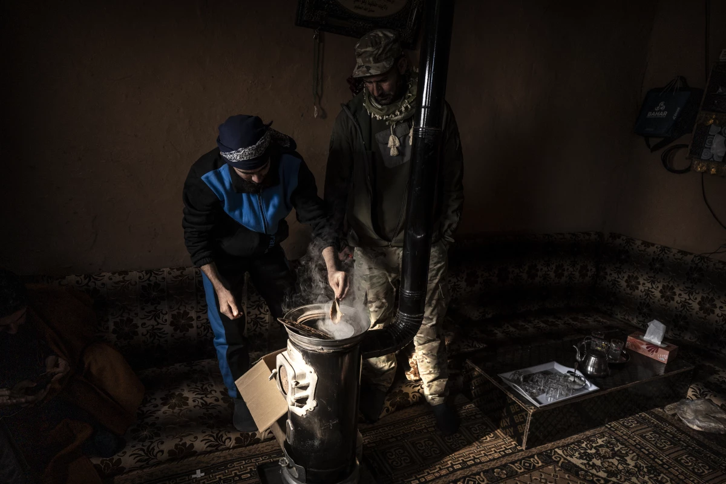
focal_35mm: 24
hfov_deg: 73.7
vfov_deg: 53.1
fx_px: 484
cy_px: 242
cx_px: 363
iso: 125
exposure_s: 1/400
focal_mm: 24
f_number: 2.8
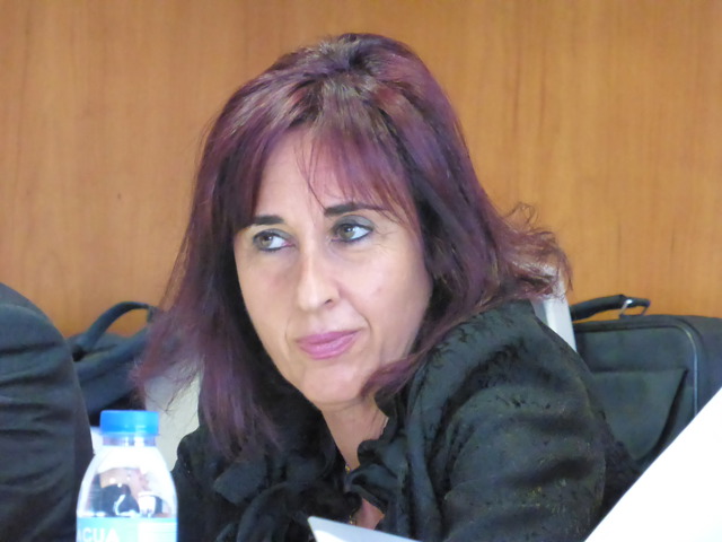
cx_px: 361
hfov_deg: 7.5
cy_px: 271
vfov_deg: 5.6
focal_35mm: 265
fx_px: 5527
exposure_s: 1/25
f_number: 5.8
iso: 3200
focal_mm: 47.3
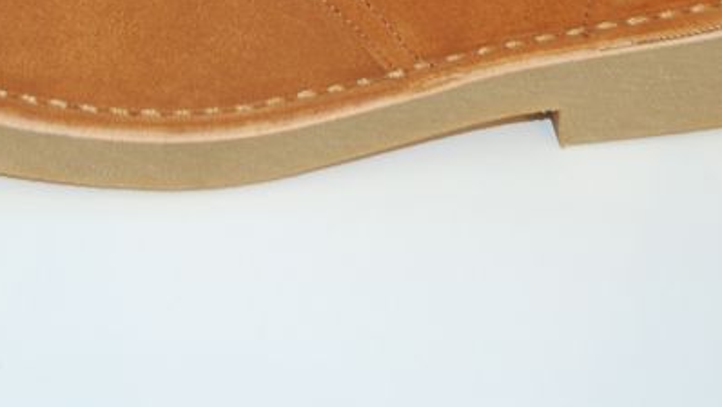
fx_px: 1991
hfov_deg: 20.5
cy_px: -271
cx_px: 220
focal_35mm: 104
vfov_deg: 11.0
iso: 200
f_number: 4
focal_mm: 22
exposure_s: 1/60
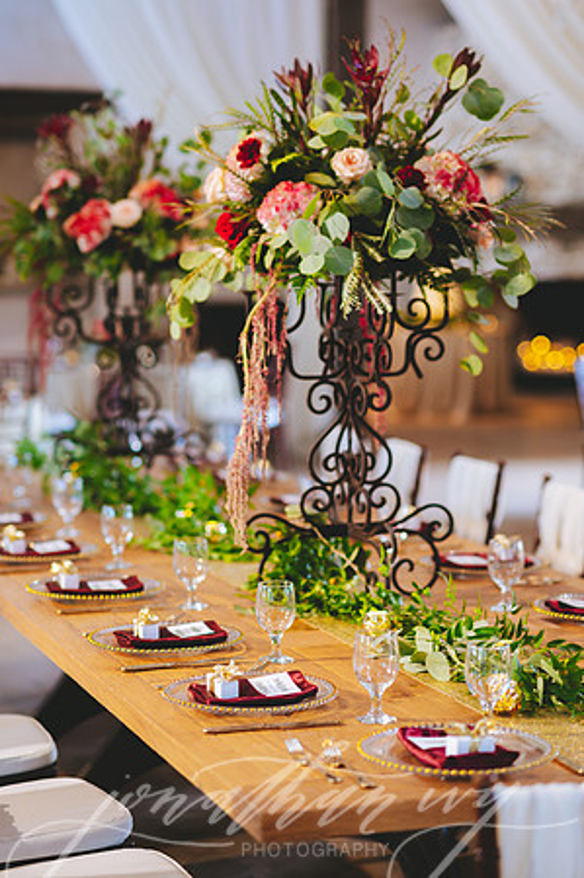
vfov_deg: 23.9
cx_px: 292
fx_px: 2073
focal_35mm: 85
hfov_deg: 16.0
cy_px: 439
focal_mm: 85
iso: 640
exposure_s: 1/80
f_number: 2
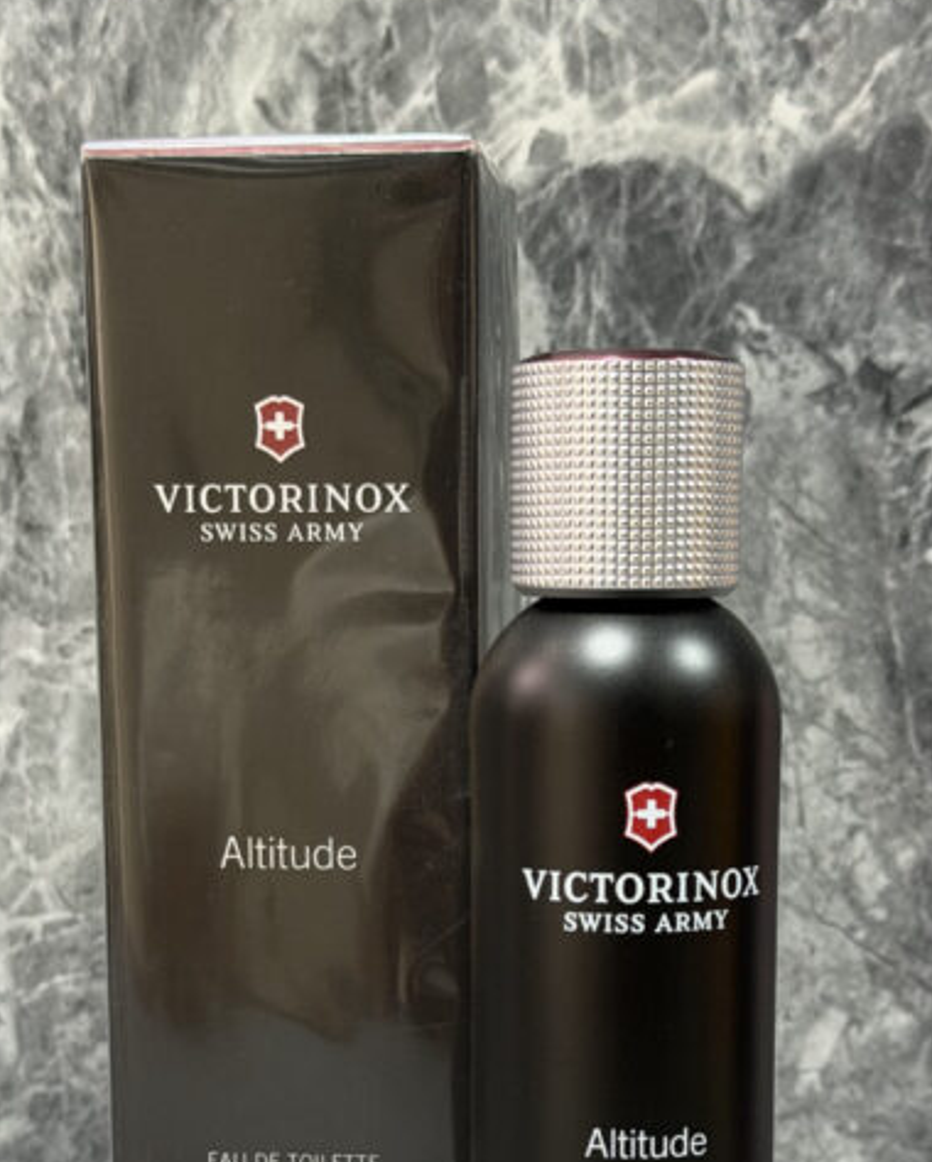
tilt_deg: -7.7
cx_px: 451
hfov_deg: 19.4
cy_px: 944
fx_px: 2720
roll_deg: -0.9
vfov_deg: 23.7
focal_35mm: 79
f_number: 1.78
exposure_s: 1/30
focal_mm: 6.76
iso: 400
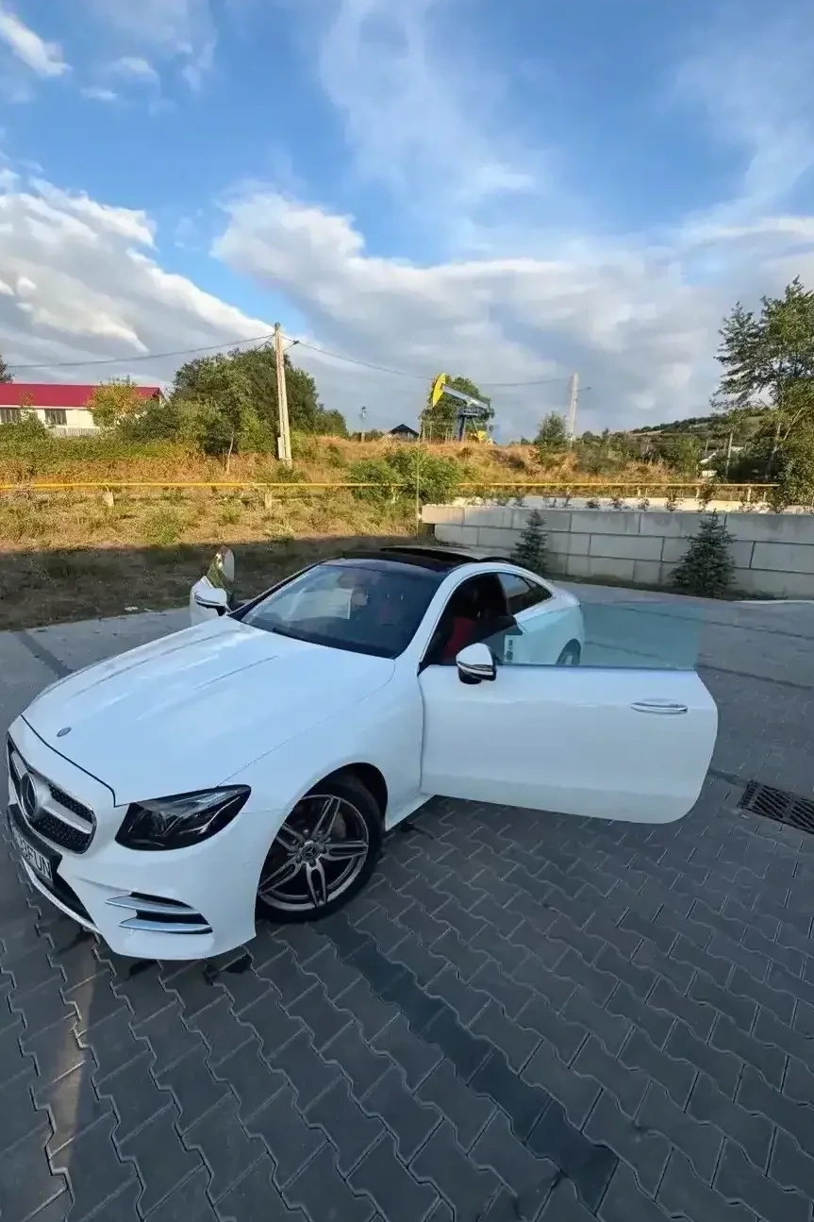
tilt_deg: -11.8
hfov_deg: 77.2
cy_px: 618
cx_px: 381
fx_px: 509
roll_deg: -1.5
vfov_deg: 100.4
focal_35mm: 15
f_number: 2.2
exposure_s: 1/554
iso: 40
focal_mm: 2.22
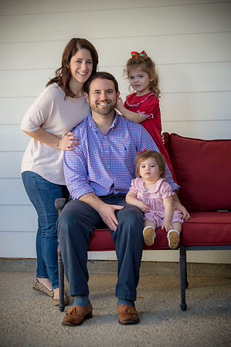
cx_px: 116
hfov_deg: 13.4
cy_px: 174
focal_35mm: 102
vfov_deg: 20.0
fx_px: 984
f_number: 4
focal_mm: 102
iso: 320
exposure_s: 1/200
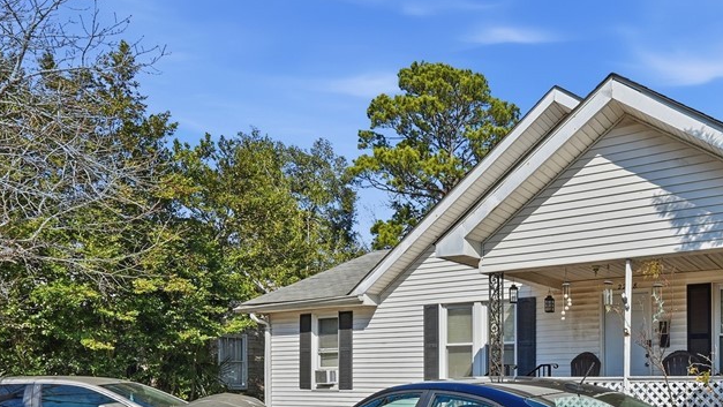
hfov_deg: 59.9
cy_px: 377
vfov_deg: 37.2
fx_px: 556
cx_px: 594
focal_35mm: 29
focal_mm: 16
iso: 320
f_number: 9
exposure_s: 1/2500
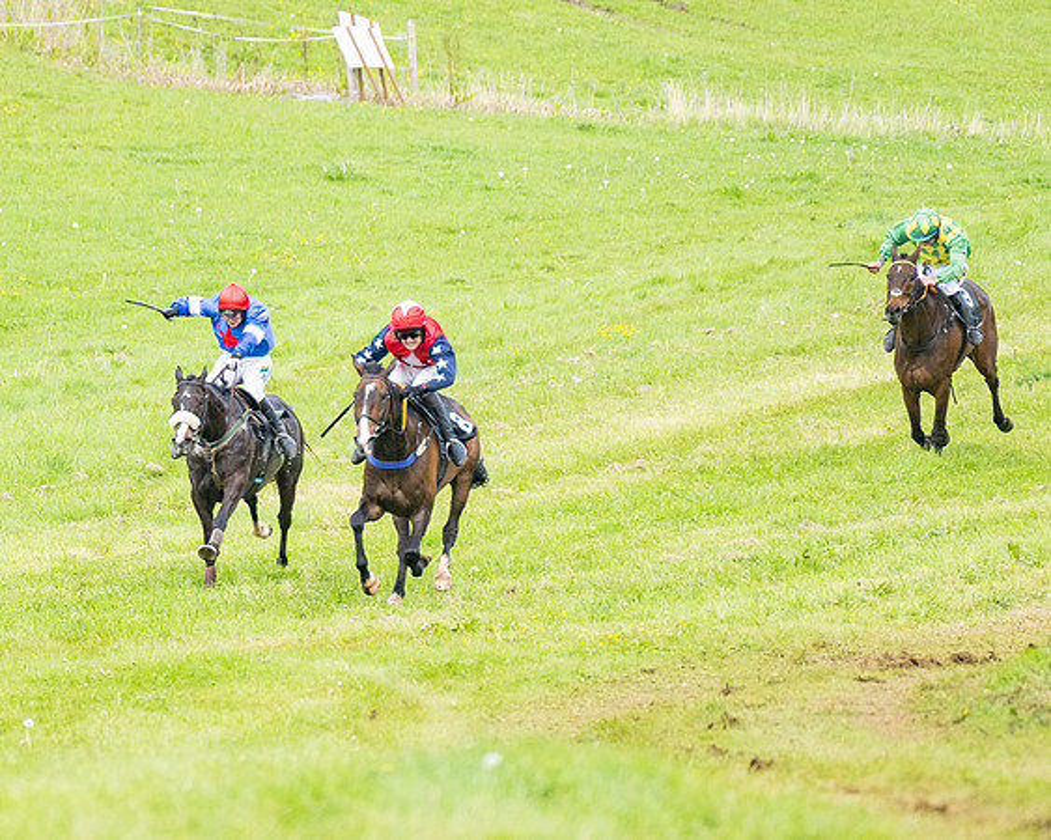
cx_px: 347
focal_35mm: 633
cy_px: 411
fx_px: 19688
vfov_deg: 2.4
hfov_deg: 3.1
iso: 400
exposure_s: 1/1600
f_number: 4
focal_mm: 280
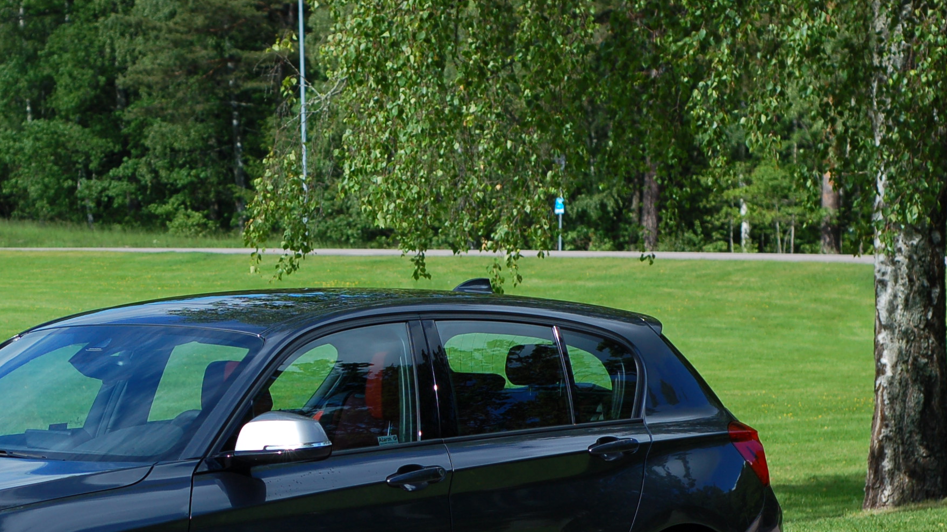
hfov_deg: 15.9
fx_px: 3365
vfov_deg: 9.0
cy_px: 466
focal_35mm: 134
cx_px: 194
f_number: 5
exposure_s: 1/1000
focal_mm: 50
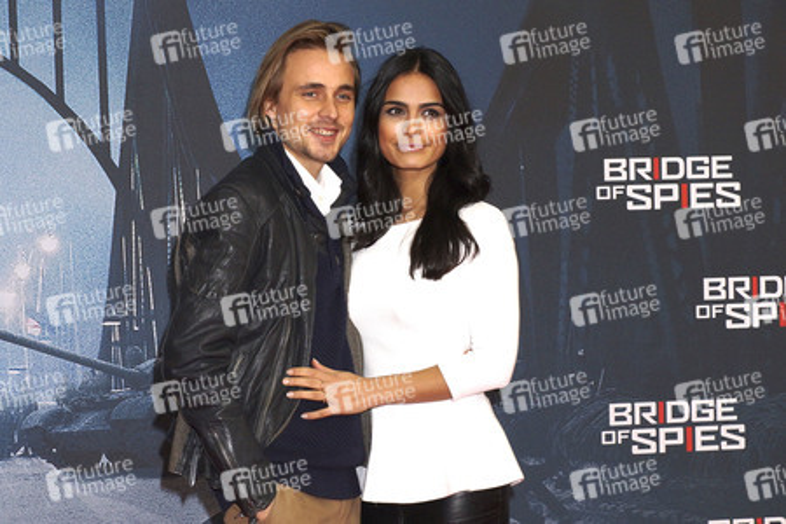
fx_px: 2292
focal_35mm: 105
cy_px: 262
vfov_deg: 13.0
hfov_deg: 19.5
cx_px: 393
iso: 640
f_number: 8
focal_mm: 50
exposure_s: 1/125
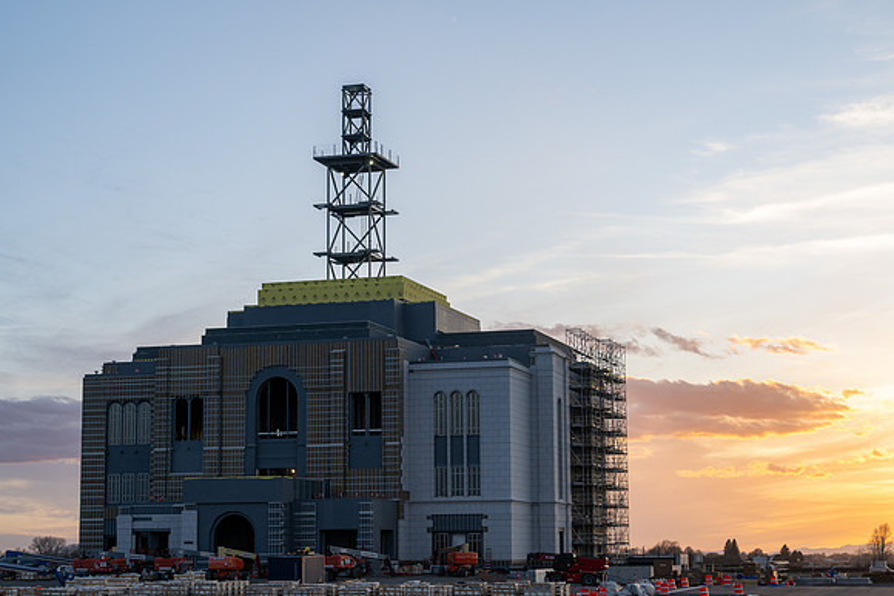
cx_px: 447
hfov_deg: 28.8
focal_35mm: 70
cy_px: 298
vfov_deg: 19.5
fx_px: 1739
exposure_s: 1/160
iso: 400
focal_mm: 70
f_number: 7.1
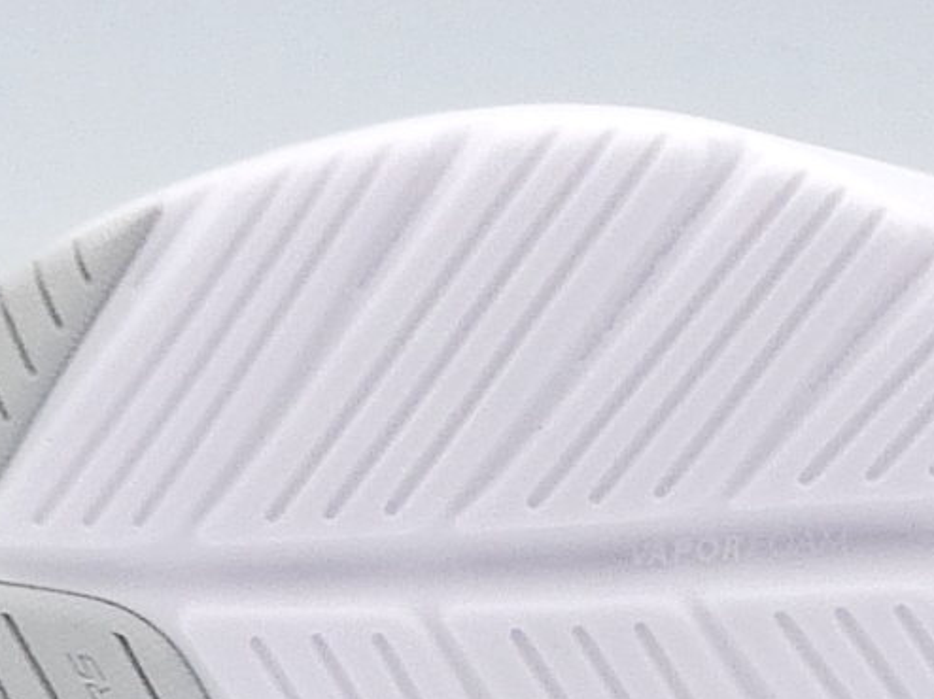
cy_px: 512
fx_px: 4369
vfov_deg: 9.1
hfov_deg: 12.0
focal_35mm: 162
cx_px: 1068
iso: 100
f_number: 4
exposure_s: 1/200
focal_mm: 5.1
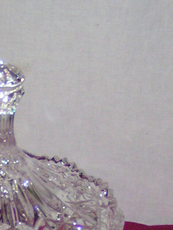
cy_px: 266
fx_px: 814
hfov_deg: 12.1
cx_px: 21
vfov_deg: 15.6
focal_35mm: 122
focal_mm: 5.8
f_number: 2.8
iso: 200
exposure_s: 1/40
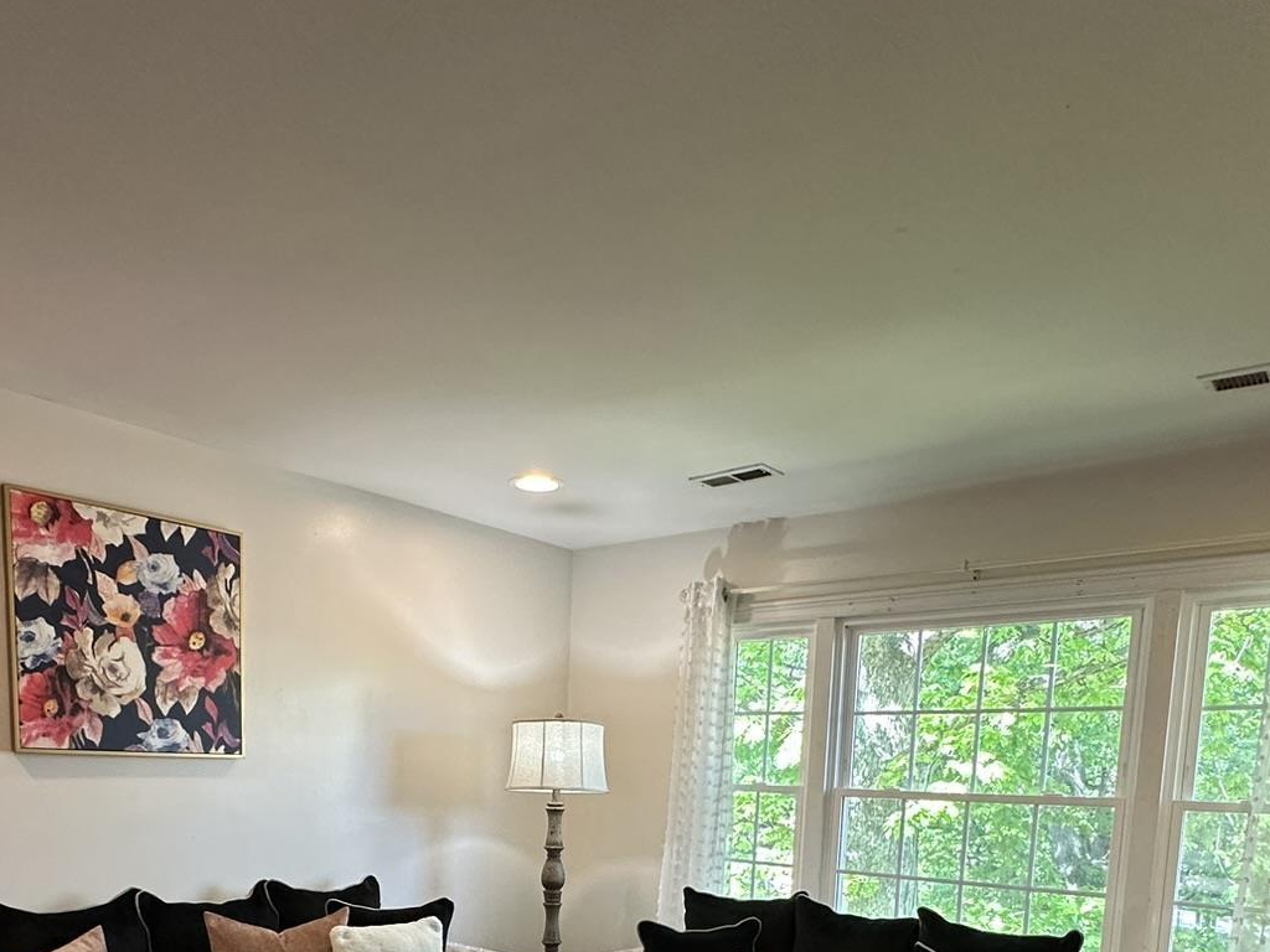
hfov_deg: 63.2
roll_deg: -2.2
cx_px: 553
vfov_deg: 44.0
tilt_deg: -6.9
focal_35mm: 28
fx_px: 1027
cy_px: 905
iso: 250
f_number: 2.2
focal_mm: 2.22
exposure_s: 1/120
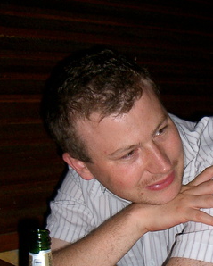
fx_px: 535
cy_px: 166
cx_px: 152
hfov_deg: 22.4
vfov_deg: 27.8
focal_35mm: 68
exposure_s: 1/40
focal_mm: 5.8
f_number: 2.6
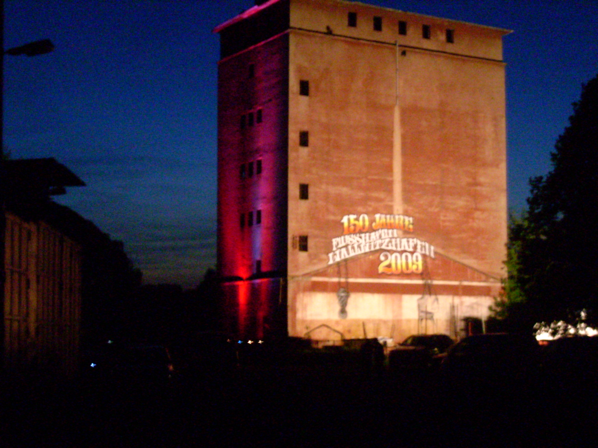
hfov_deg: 29.8
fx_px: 1123
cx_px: 299
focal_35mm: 65
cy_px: 224
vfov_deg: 22.6
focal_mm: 10.7
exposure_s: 1/4
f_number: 3.8
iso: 800
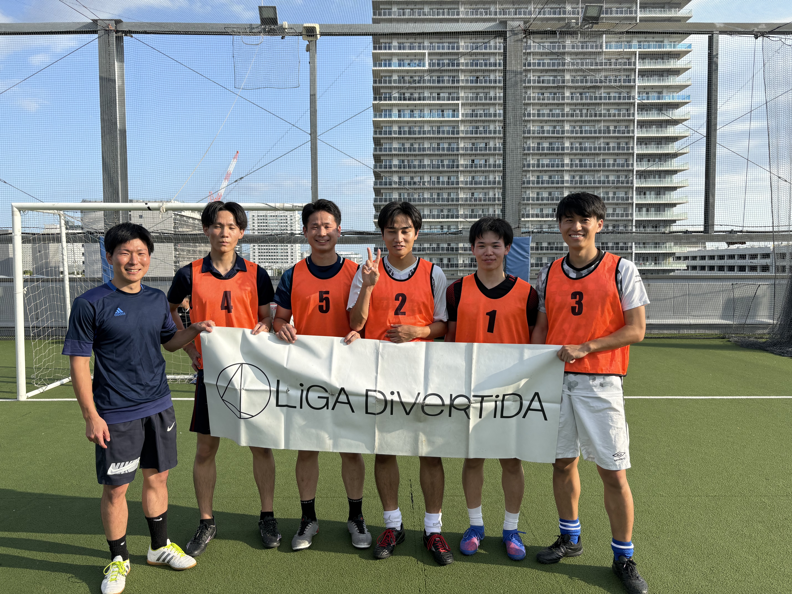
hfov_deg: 67.3
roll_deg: +1.0
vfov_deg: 53.1
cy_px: 297
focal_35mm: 26
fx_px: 595
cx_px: 396
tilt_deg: -4.1
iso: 50
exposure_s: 1/1953
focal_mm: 5.96
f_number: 1.6
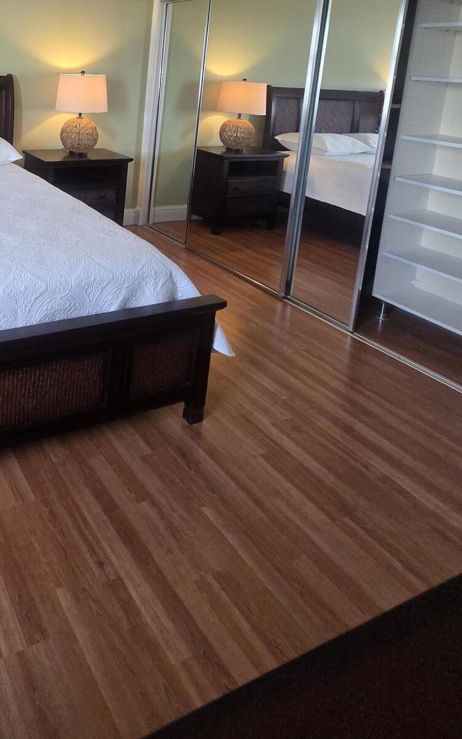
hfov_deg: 45.4
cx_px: 8
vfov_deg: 68.4
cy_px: 130
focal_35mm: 23
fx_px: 463
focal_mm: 2.2
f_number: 2.2
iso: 250
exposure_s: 1/120
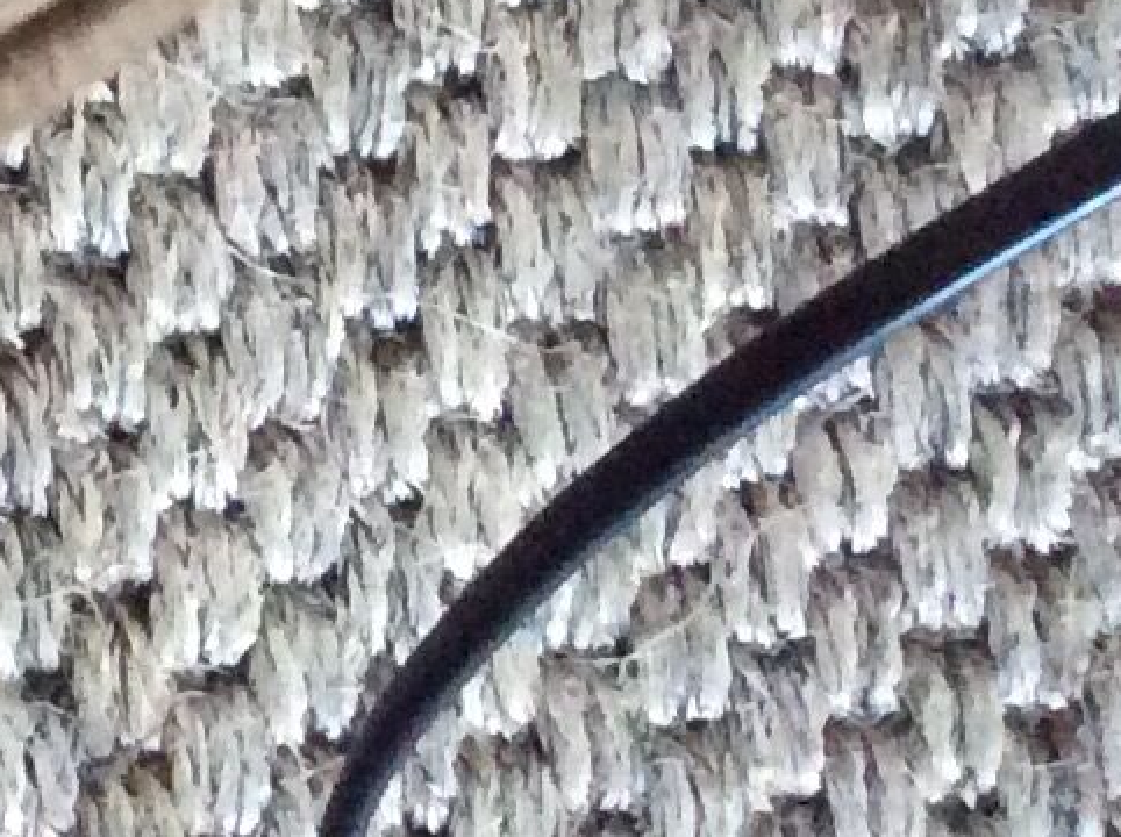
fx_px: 5562
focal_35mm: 172
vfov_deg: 7.9
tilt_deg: -82.6
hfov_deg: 10.2
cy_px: -1221
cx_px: -1435
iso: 320
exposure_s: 1/20
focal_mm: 3.3
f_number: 2.4
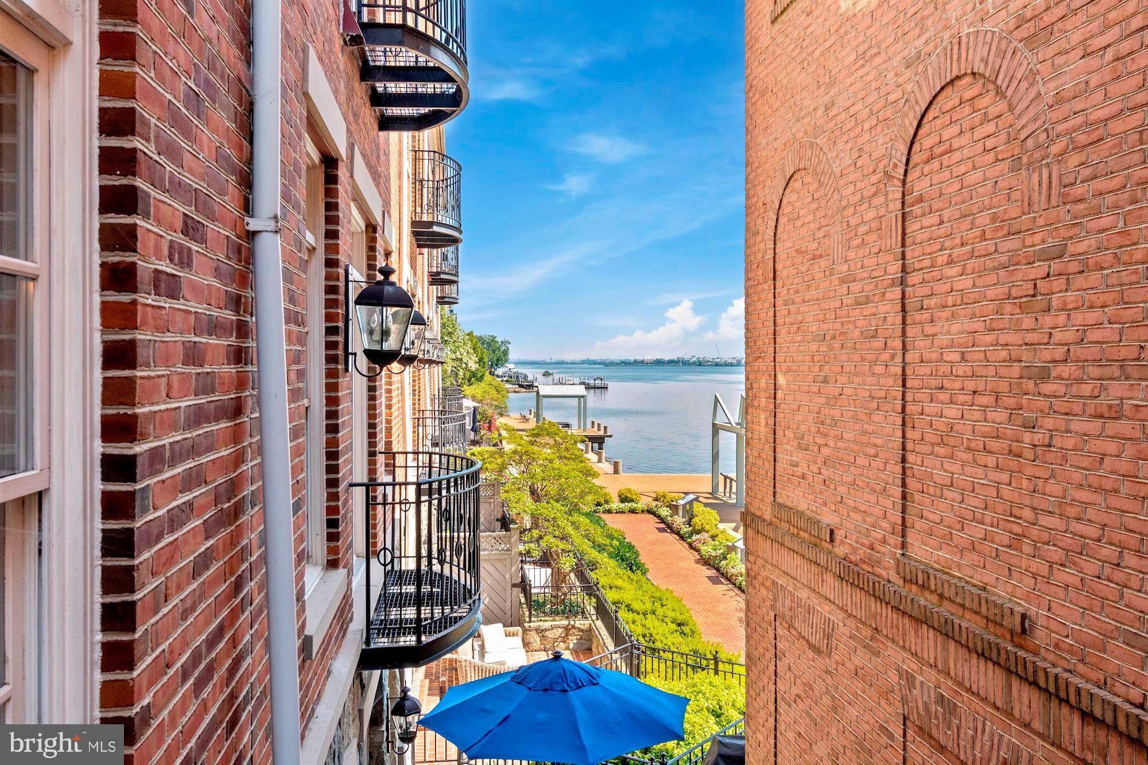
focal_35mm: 30
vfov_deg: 43.6
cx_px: 574
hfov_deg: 61.9
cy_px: 382
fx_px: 957
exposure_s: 1/160
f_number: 8
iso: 200
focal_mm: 20
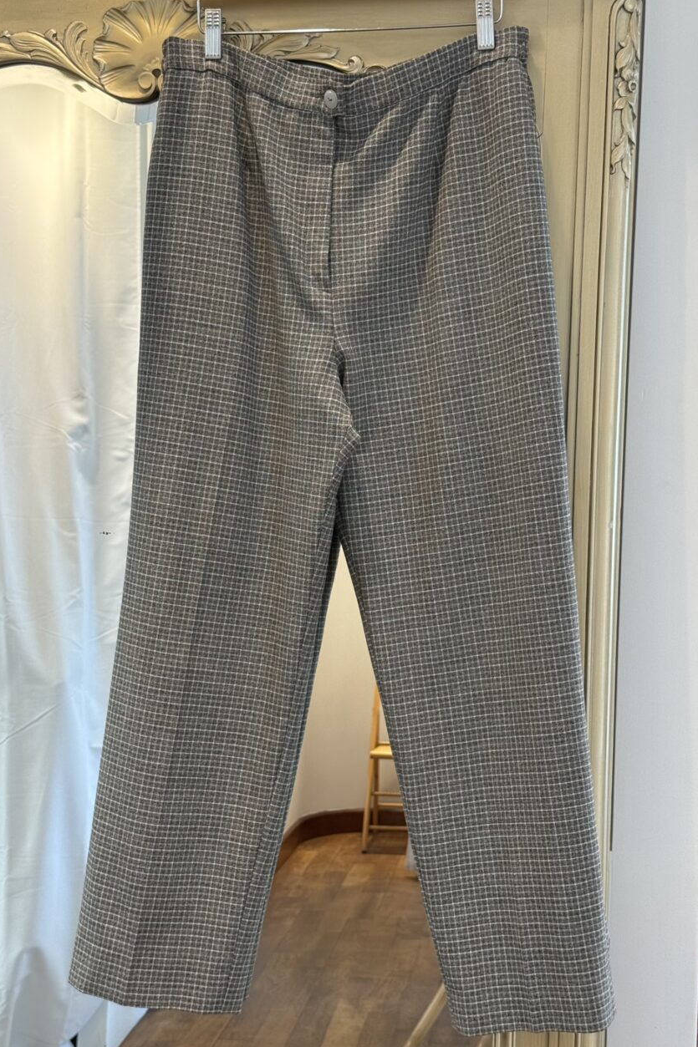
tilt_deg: -6.6
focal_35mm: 51
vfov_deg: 38.9
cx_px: 370
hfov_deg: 26.5
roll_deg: -1.6
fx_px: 1484
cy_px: 520
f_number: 1.78
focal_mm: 6.76
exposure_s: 1/242
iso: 100
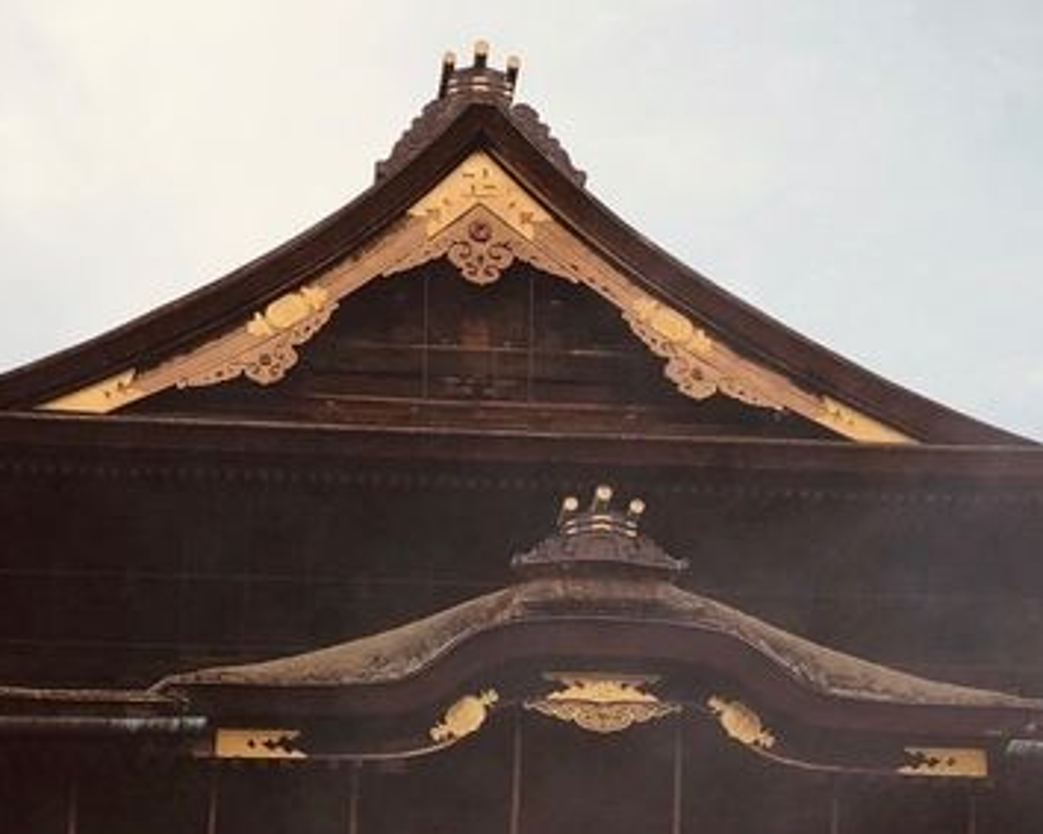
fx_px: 1944
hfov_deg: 30.0
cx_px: 432
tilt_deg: +26.9
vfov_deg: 24.2
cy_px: 497
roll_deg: +0.1
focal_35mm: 63
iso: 20
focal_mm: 4
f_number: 1.8
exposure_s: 1/2315
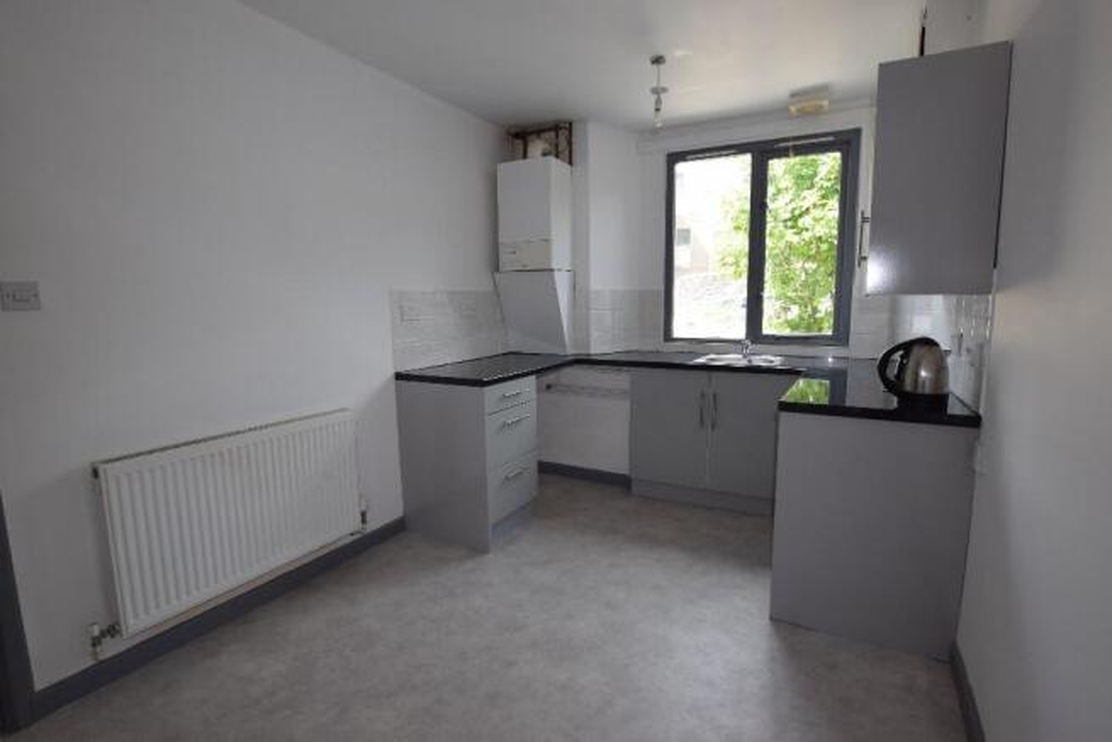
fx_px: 510
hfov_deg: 95.0
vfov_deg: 72.1
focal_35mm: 16
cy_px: 371
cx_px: 556
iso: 400
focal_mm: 11
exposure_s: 1/125
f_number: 5.6
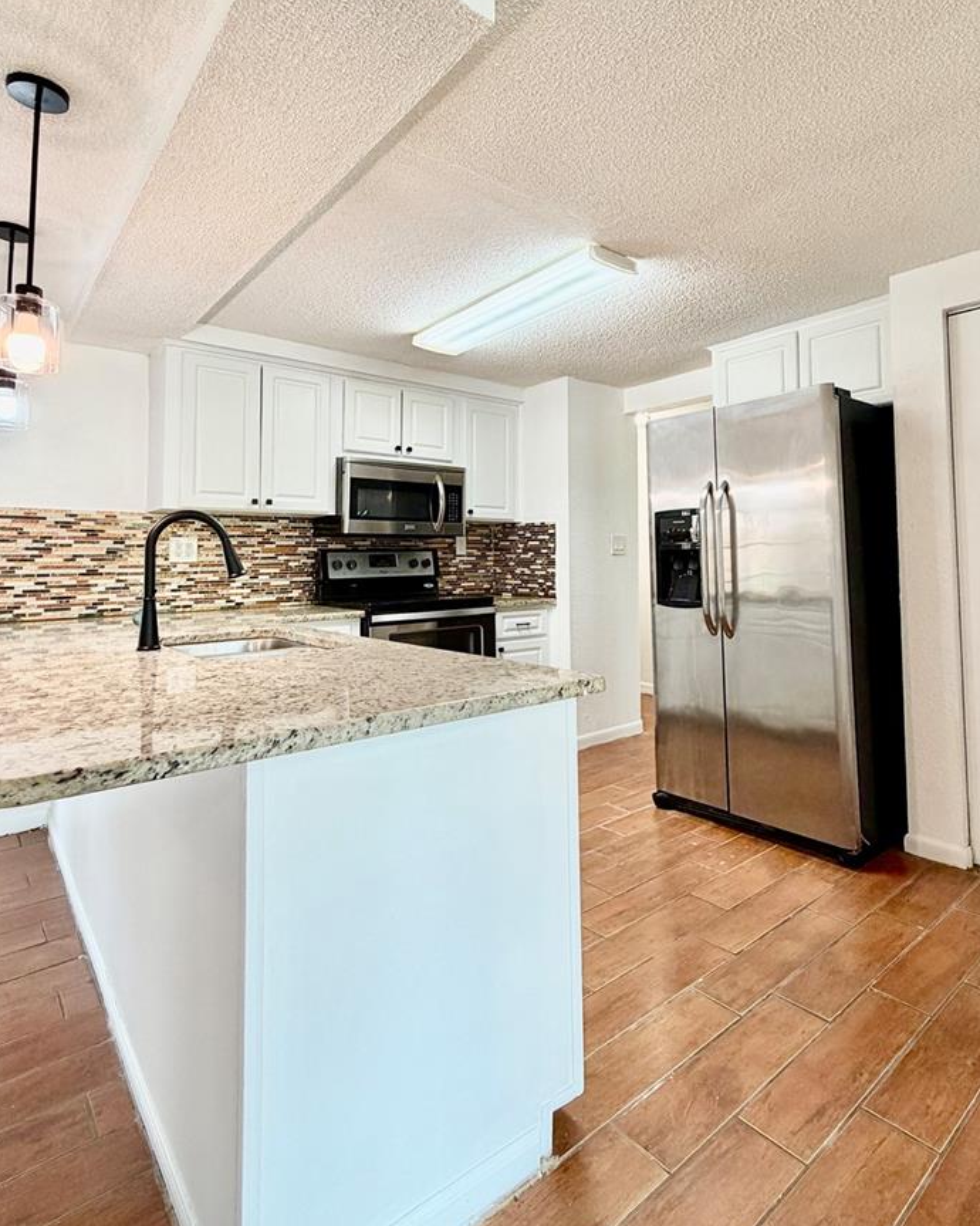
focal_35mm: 19
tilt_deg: +3.7
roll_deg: -0.3
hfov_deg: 70.6
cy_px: 521
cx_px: 540
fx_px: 689
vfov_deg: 82.7
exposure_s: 1/120
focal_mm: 2.22
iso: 200
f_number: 2.2
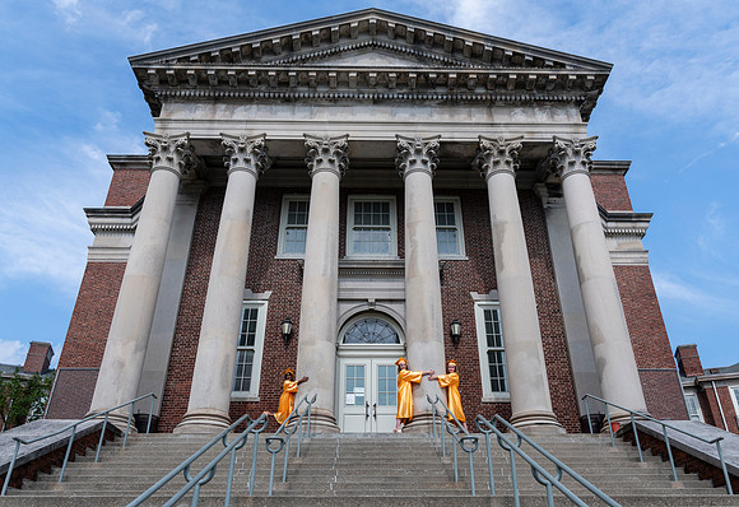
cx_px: 379
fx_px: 552
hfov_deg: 67.6
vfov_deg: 49.3
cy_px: 270
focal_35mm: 27
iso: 80
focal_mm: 24
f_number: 5.6
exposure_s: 1/500
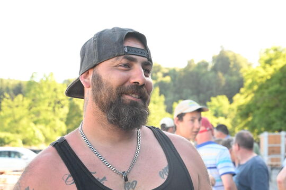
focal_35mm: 44
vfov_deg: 30.5
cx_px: 143
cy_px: 95
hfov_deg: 44.5
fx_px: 350
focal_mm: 44
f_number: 5.6
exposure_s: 1/800
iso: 2500
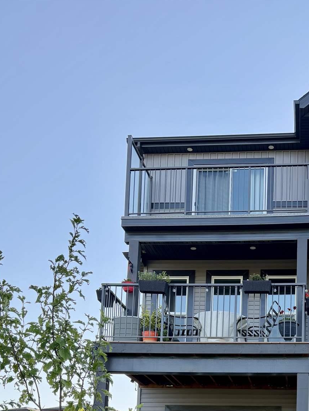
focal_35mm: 48
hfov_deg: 29.2
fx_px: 571
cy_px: 409
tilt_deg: +8.3
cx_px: 271
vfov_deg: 35.9
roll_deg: -1.1
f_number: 1.78
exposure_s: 1/1018
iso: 100
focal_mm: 6.76
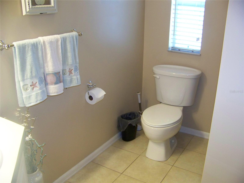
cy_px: 92
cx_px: 122
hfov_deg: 51.4
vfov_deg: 39.7
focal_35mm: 36
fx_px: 254
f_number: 2.8
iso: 200
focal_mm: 5.85
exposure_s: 1/30
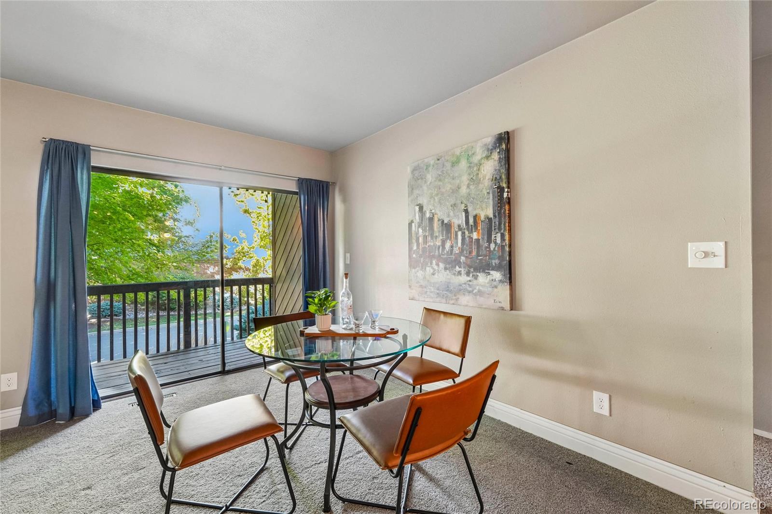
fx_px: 322
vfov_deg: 77.3
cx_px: 386
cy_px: 257
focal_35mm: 15
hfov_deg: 100.4
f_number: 8
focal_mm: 10
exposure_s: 1/2
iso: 800
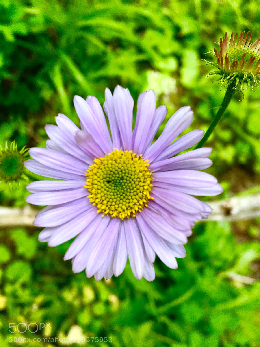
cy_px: 178
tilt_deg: -73.3
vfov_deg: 60.0
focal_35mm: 30
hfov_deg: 46.8
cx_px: 130
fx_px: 300
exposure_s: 1/120
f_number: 2.2
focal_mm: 4.15
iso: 25
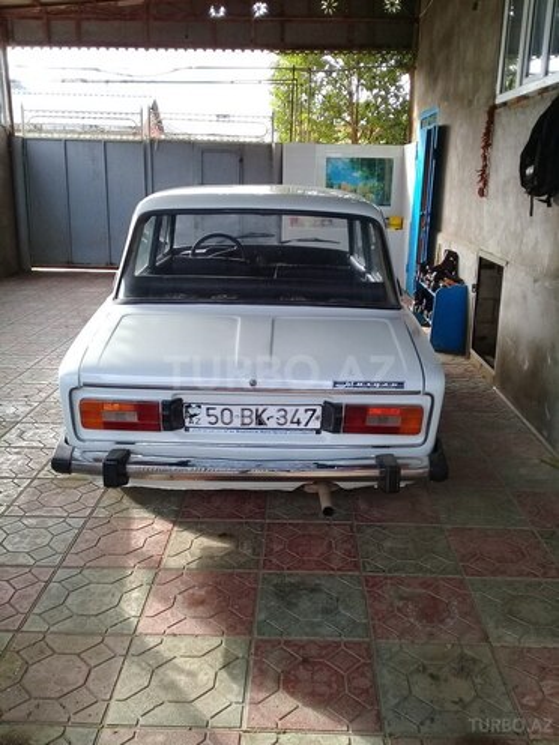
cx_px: 280
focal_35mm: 31
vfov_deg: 58.4
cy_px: 372
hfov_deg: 45.4
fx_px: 667
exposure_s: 1/100
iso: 50
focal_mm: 3.3
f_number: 2.2
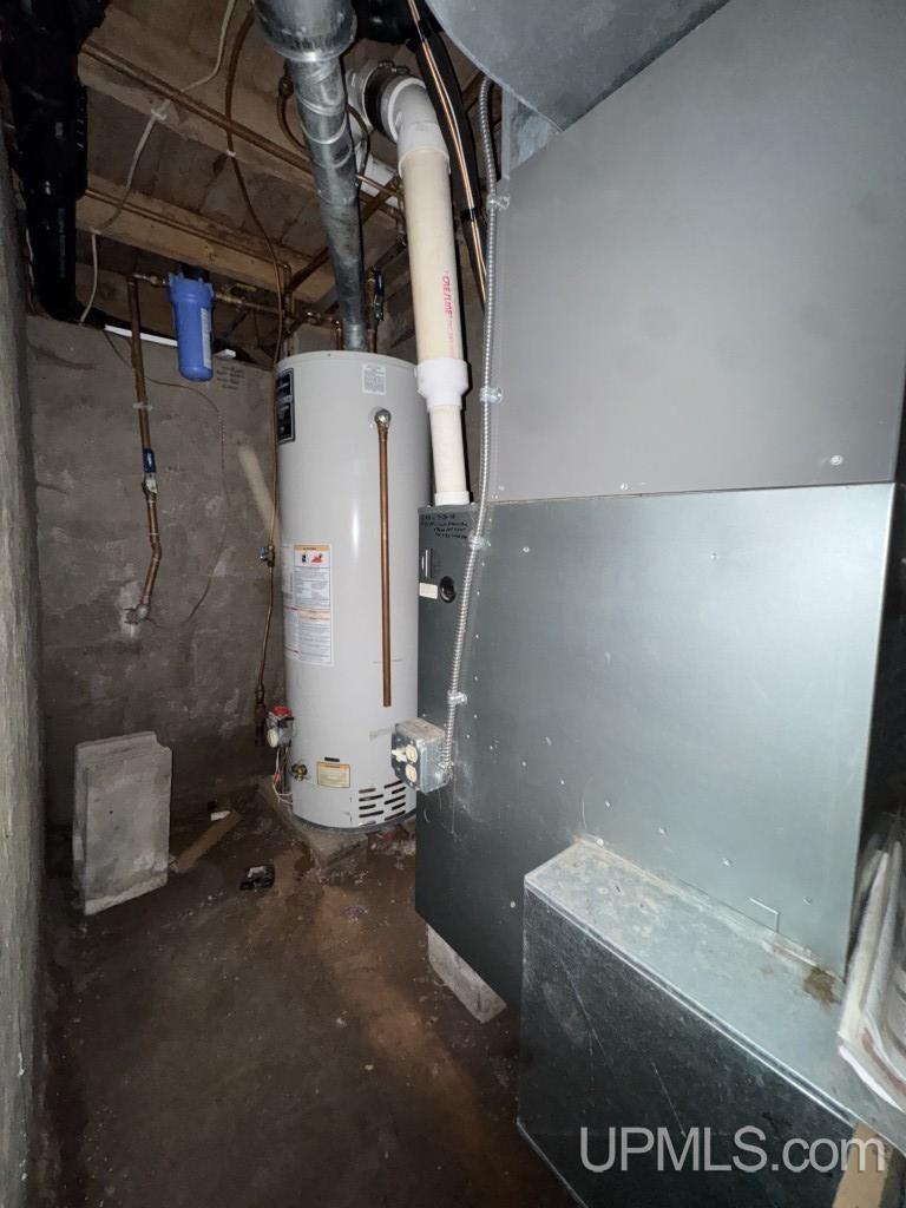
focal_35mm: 14
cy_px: 604
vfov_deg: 102.1
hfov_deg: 85.7
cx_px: 453
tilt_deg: -4.4
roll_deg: -0.9
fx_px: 489
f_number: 2.2
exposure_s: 1/22
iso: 160
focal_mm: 2.22
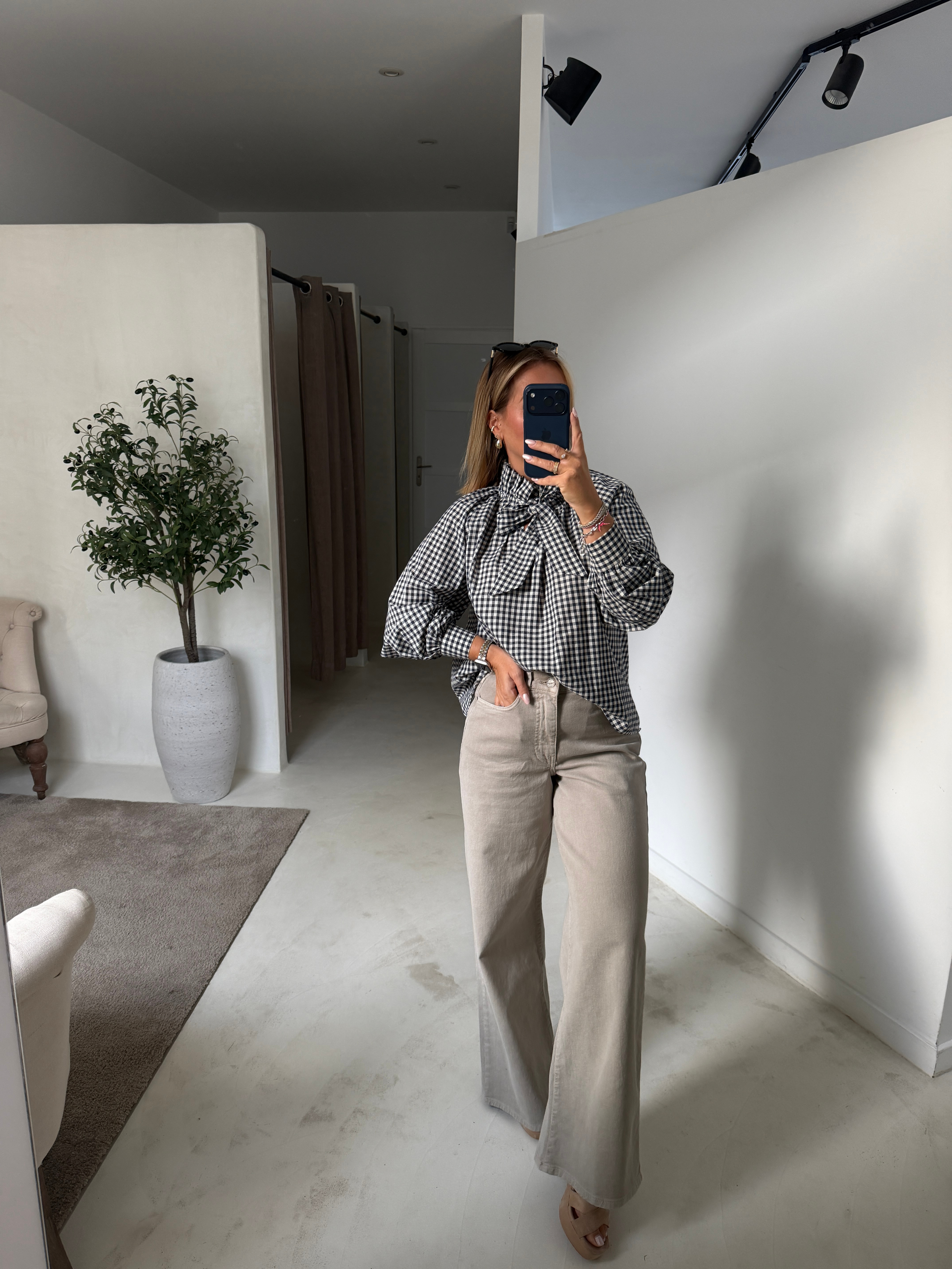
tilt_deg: -14.2
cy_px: 634
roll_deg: -0.2
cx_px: 476
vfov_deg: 71.6
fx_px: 880
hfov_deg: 56.8
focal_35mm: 24
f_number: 1.78
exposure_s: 1/121
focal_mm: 6.76
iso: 200
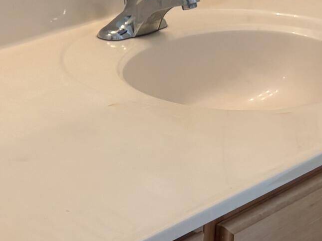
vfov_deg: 11.9
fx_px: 1125
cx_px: -138
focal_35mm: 121
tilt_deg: -12.0
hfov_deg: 15.2
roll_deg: +0.3
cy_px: -59
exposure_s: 1/120
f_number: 1.6
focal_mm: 5.96
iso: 64
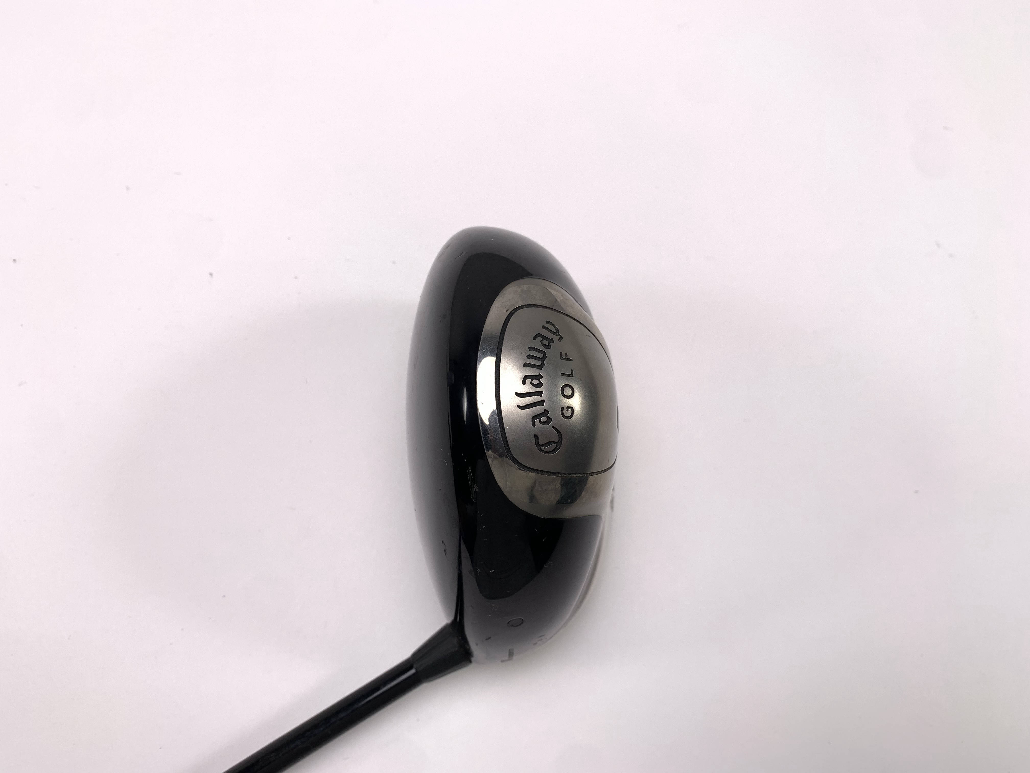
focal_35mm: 26
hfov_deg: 67.3
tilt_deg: -73.6
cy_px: 386
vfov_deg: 53.1
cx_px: 515
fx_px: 774
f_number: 1.8
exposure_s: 1/212
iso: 25
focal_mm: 4.25
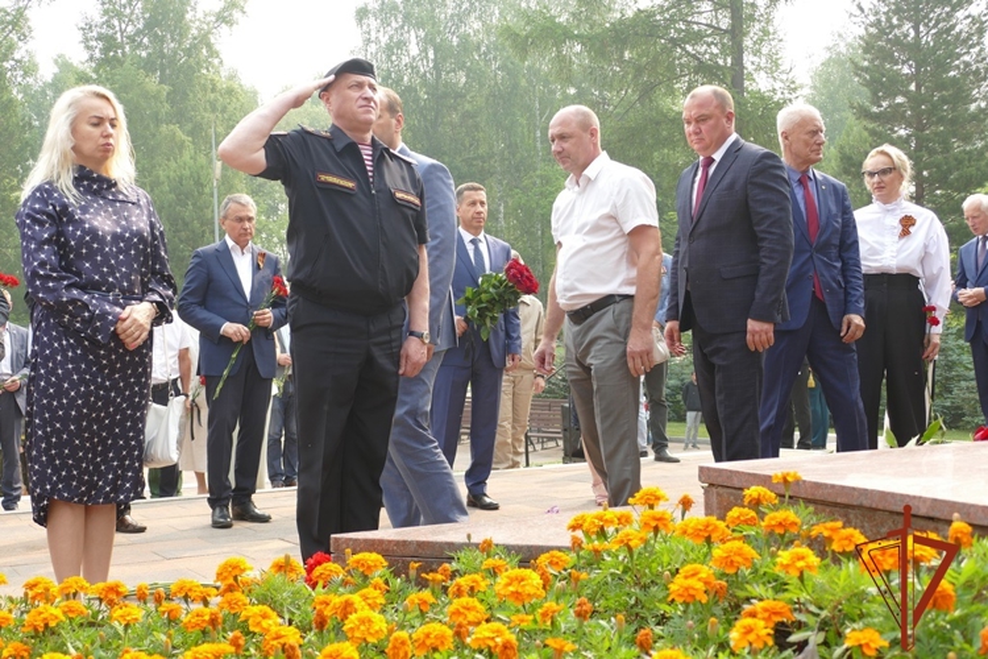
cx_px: 494
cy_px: 330
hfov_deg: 43.6
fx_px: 1235
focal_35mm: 45
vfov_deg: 29.9
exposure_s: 1/320
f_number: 3.2
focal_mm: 16.24
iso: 125
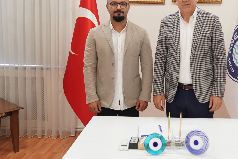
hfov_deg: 38.4
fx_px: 337
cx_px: 163
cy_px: 36
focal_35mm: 51
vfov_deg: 26.1
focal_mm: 32
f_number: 3.2
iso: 1600
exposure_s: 1/125
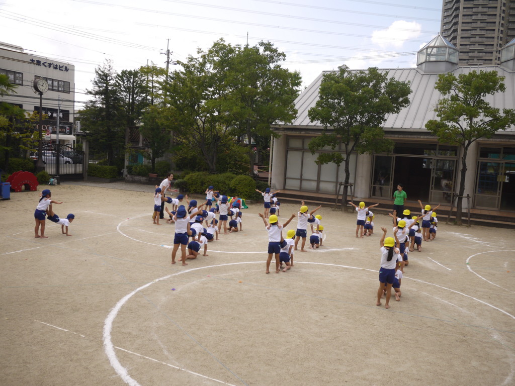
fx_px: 417
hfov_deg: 63.4
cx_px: 258
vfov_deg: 49.7
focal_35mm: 28
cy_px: 193
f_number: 4.5
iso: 160
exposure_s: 1/800
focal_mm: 14
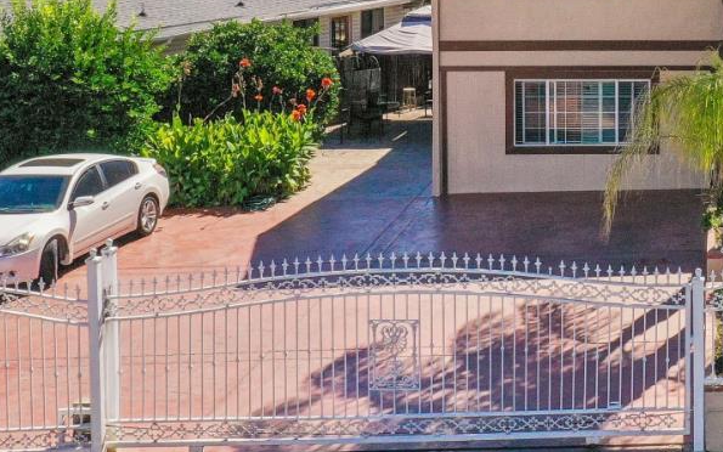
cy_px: 51
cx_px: 785
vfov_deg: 17.8
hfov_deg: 26.5
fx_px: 1419
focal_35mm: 72
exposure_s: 1/30
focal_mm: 10.3
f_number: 9
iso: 320
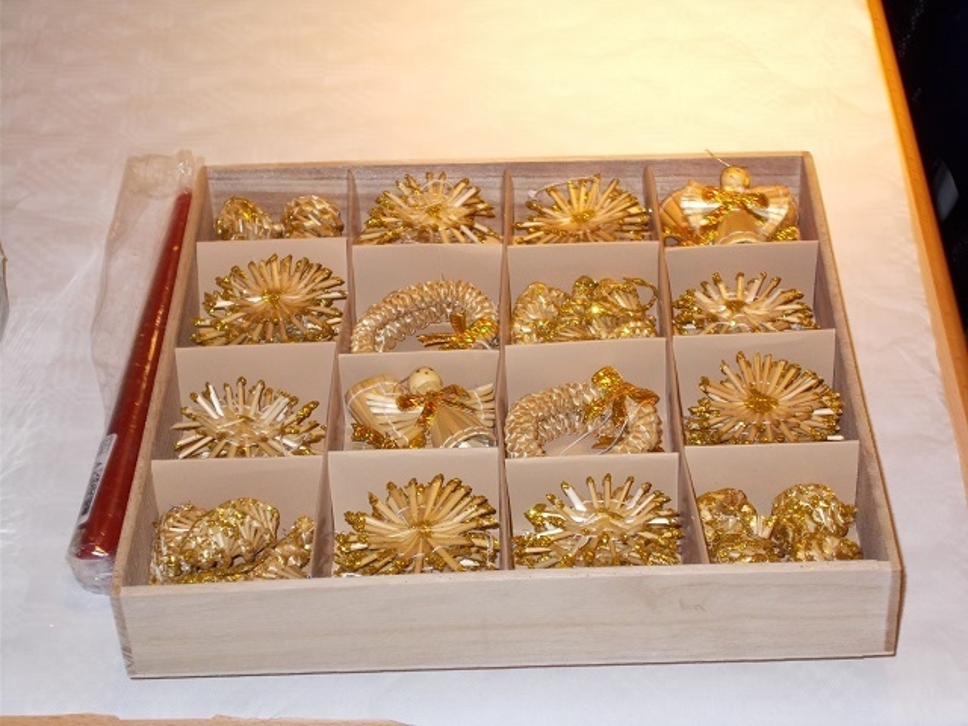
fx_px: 2125
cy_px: 363
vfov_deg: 19.4
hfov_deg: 25.7
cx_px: 484
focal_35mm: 76
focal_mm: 13.5
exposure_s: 1/60
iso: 200
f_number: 5.8
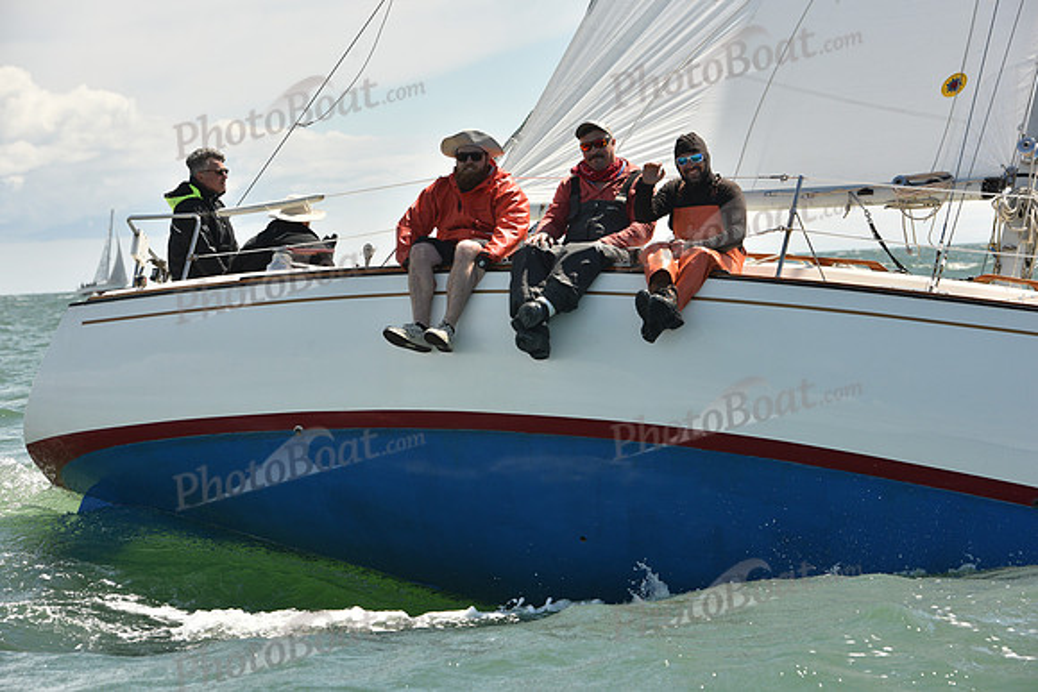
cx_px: 519
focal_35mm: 125
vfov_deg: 11.0
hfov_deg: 16.4
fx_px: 3605
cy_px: 346
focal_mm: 125
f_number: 9
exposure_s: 1/800
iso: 320
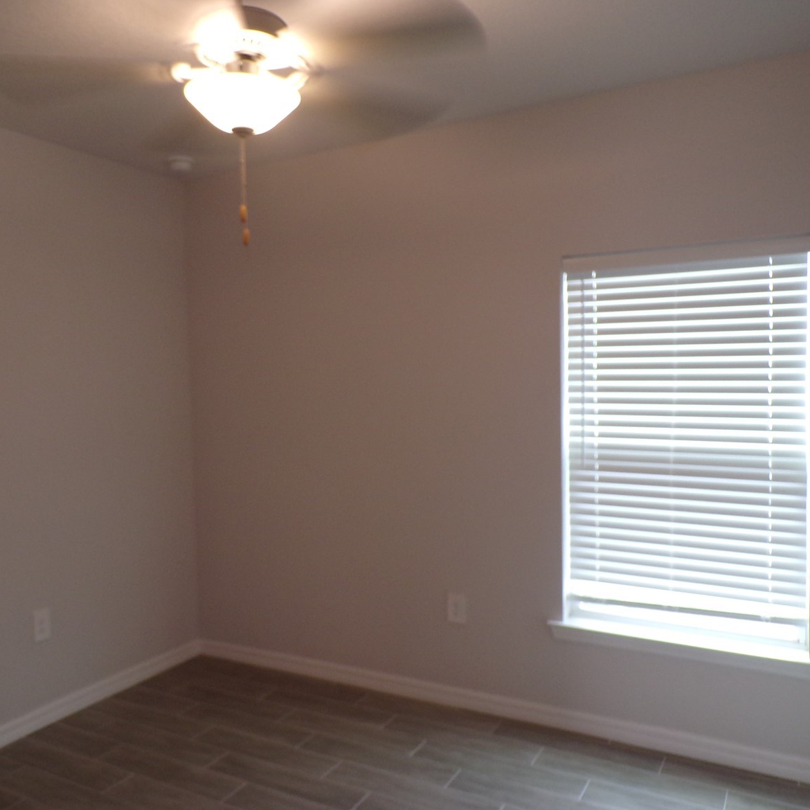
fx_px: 768
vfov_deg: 55.6
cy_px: 407
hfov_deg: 55.4
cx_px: 347
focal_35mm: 29
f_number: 3
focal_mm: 4.3
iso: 146
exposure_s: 1/34
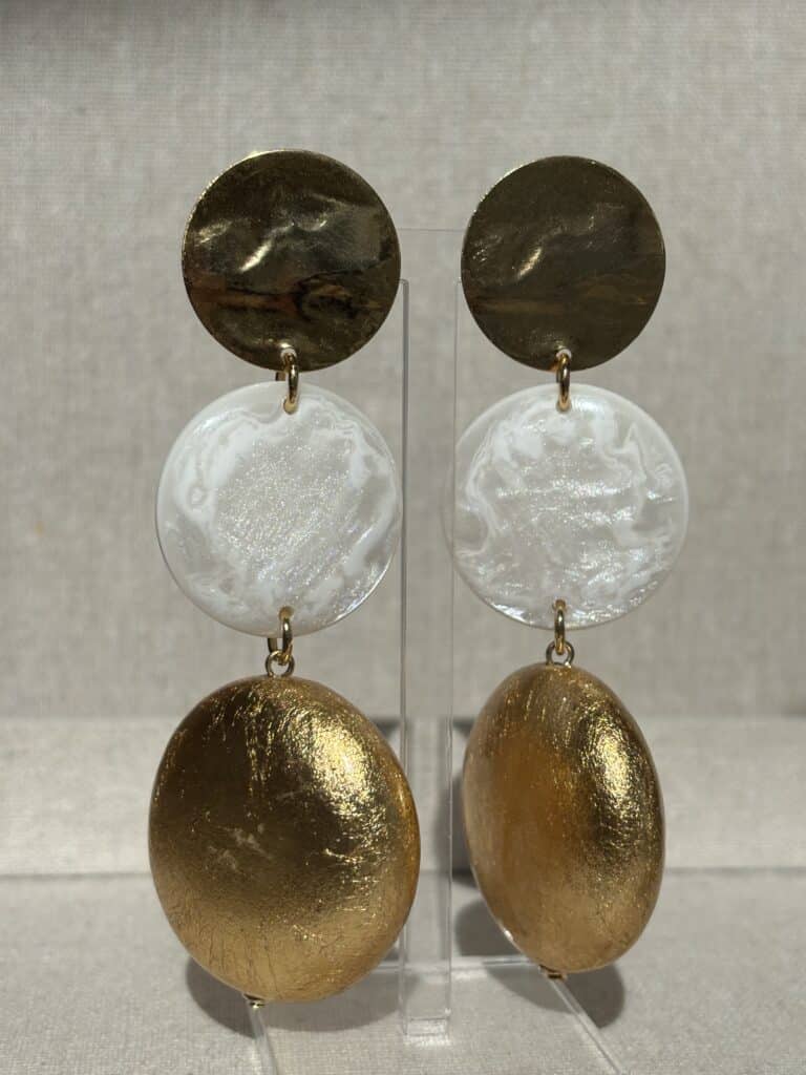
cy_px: 538
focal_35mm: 52
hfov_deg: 28.0
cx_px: 403
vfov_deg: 36.8
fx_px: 1614
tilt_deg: -7.2
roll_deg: -1.8
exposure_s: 1/3534
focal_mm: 5.96
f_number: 1.6
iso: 40
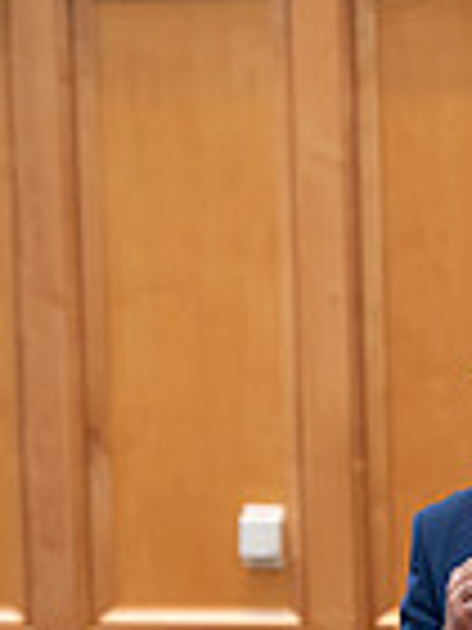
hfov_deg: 3.6
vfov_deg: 4.7
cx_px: 661
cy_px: 747
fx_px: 7581
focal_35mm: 417
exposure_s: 1/200
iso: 640
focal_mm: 135
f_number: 3.2
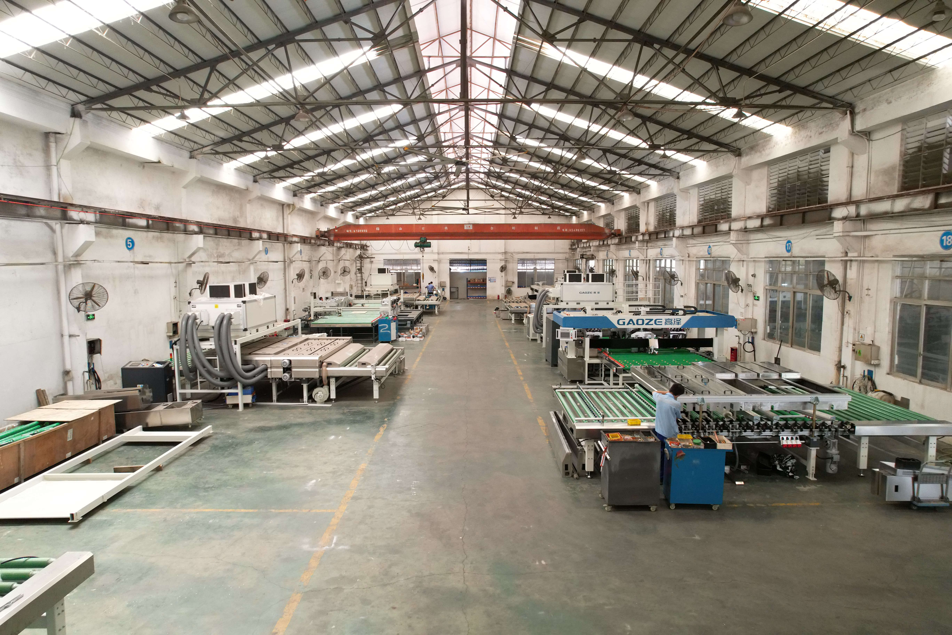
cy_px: 318
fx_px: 582
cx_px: 476
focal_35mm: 22
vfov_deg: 57.2
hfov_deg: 78.6
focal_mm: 8.38
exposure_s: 1/120
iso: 800
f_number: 2.8
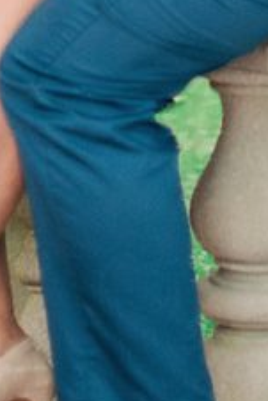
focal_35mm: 312
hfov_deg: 4.4
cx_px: 286
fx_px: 3478
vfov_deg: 6.3
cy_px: -582
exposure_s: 1/1600
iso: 400
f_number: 1.4
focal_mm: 50
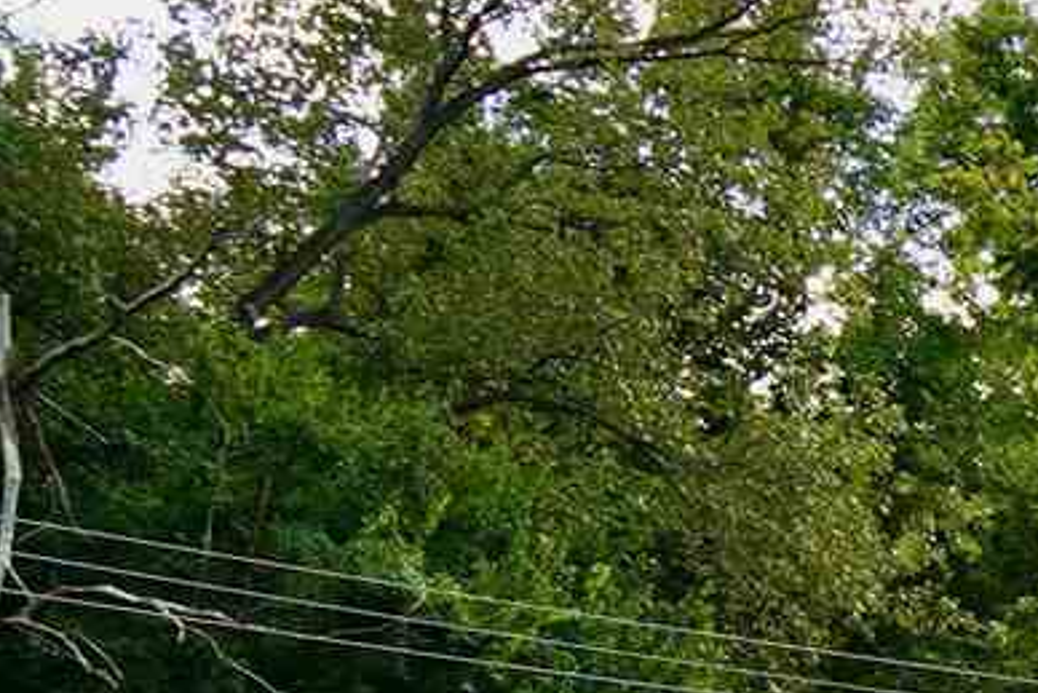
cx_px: 3550
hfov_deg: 8.7
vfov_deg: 7.6
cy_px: 1386
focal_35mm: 174
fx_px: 5019
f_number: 5
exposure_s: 1/125
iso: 100
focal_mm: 22
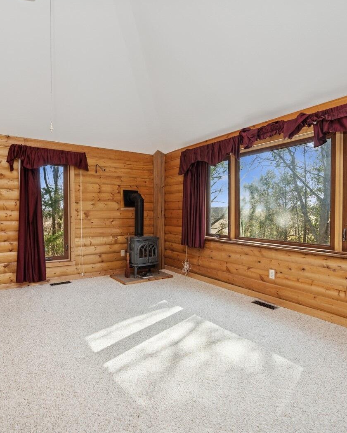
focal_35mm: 20
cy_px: 215
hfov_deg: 67.9
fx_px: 257
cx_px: 152
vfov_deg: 80.4
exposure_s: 1/25
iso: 200
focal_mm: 14
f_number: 8
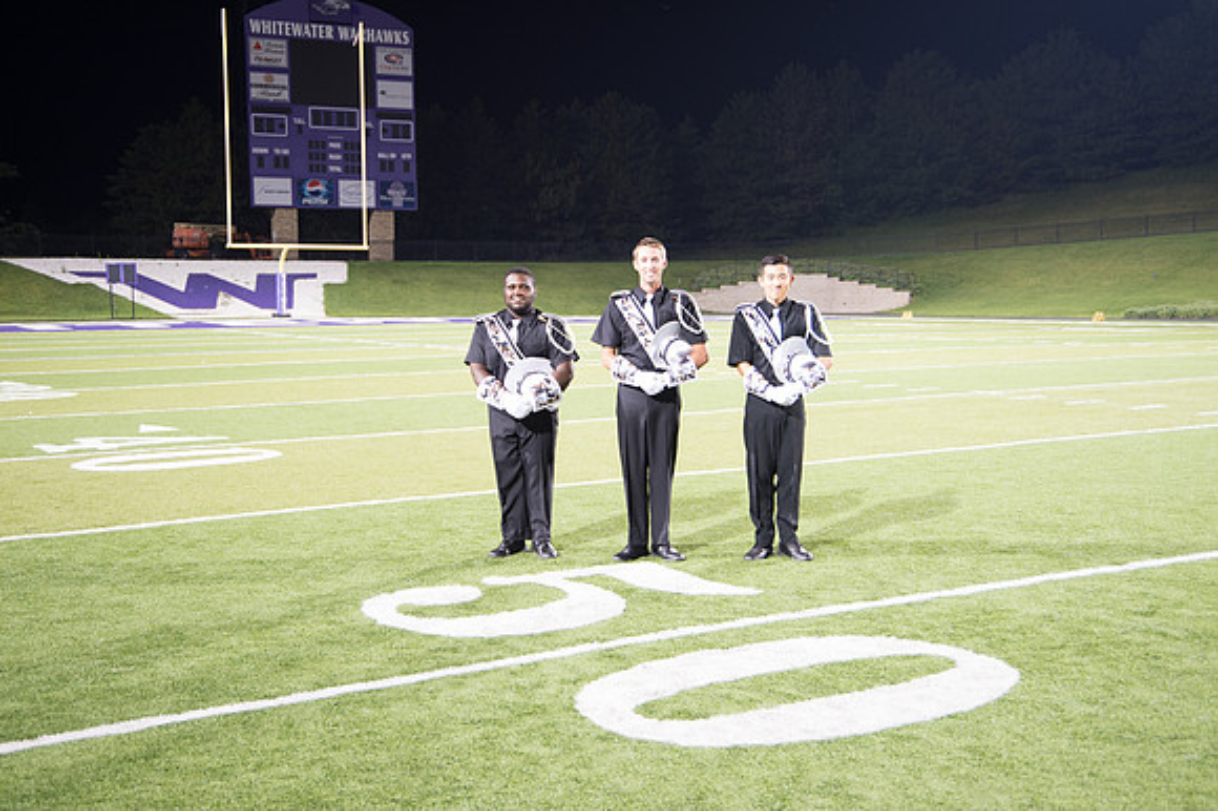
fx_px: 1522
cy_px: 406
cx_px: 609
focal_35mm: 45
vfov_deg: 29.8
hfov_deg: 43.6
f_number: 5
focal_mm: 45
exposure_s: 1/20
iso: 1000
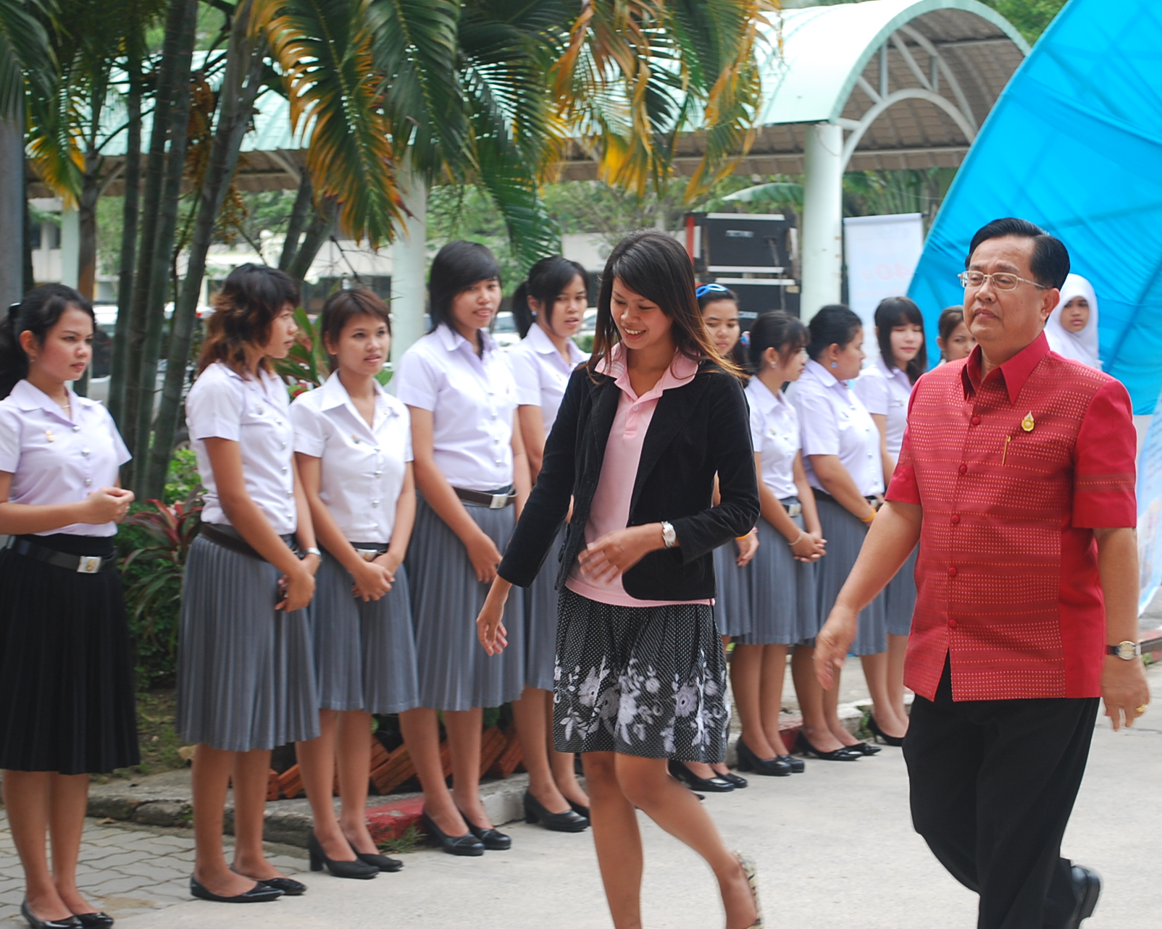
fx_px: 2633
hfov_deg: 24.9
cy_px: 467
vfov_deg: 20.0
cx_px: 658
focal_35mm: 77
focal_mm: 45
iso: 200
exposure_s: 1/100
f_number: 5.3
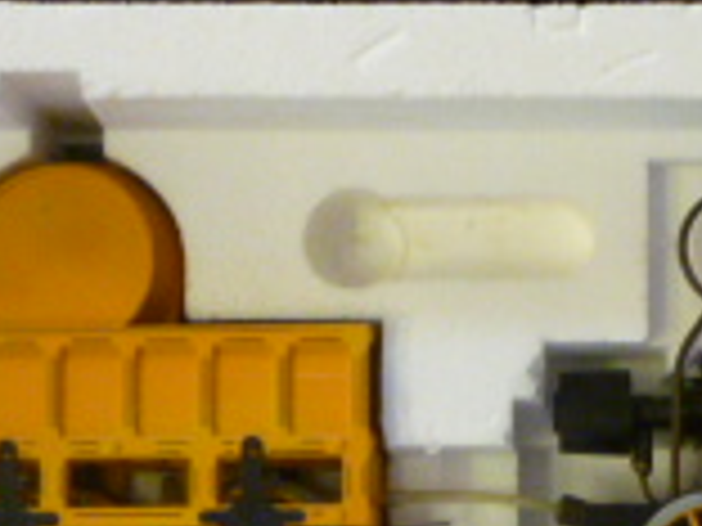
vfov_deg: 12.4
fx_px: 2413
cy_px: 301
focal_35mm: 119
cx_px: 666
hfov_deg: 16.3
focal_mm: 5.2
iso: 400
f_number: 3.3
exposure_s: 1/25
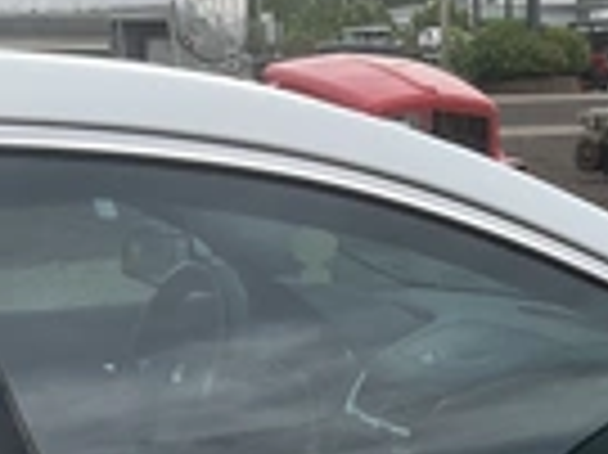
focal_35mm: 86
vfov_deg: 16.0
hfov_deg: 22.4
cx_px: 500
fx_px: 1509
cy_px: 638
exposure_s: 1/1168
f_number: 1.8
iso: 25
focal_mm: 3
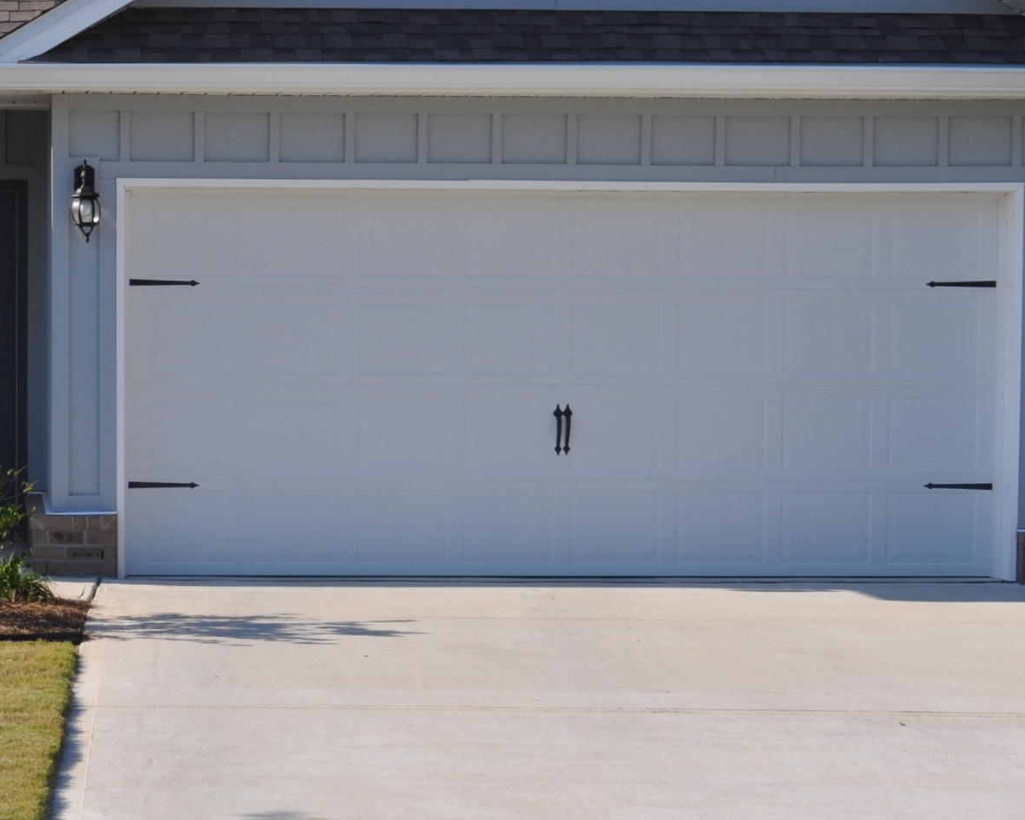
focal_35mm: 110
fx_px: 3342
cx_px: -9
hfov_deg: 17.0
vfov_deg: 14.0
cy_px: 534
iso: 200
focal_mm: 31
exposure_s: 1/320
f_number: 9
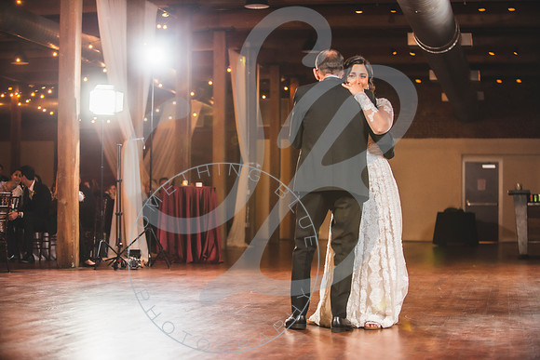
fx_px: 1060
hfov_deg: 28.6
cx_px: 270
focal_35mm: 71
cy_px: 180
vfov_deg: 19.3
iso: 800
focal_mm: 70
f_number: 2.8
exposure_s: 1/160
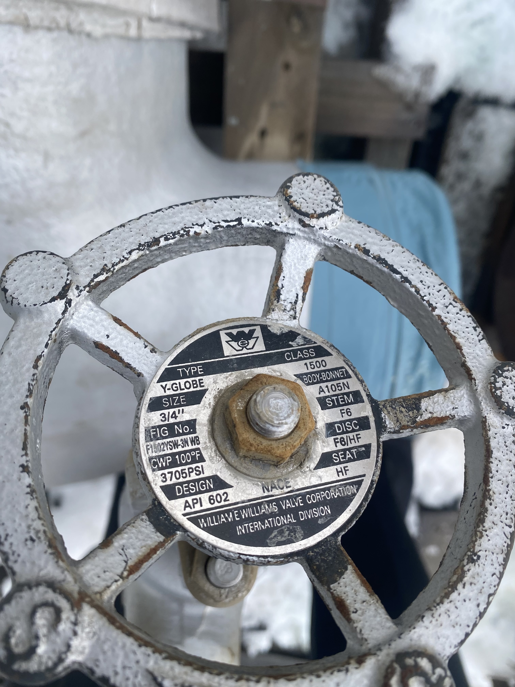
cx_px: 258
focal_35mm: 26
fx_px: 516
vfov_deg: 67.3
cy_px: 344
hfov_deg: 53.0
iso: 32
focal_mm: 4.25
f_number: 1.8
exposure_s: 1/871
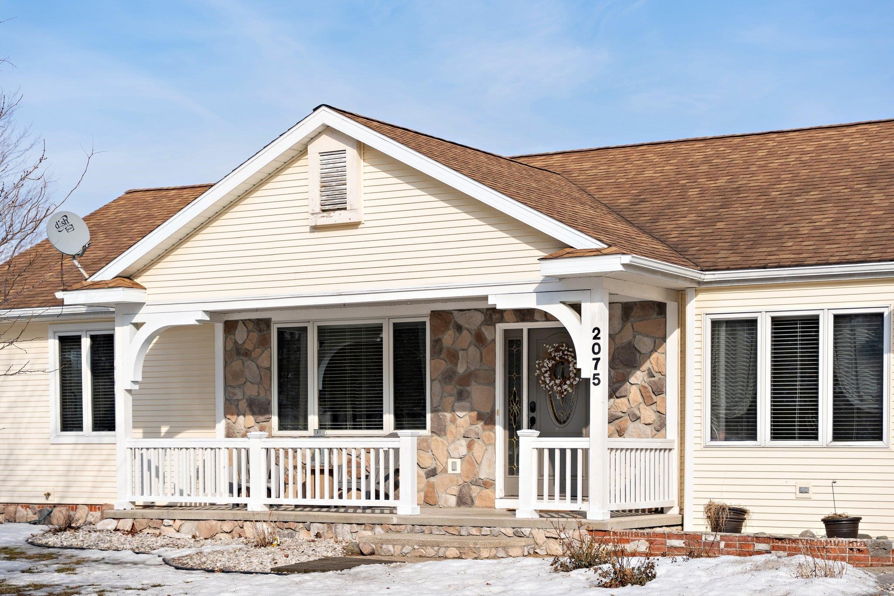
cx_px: 447
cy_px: 298
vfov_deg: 19.5
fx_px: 1738
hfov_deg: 28.8
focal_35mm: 70
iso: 125
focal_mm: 70
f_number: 4
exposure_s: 1/1250
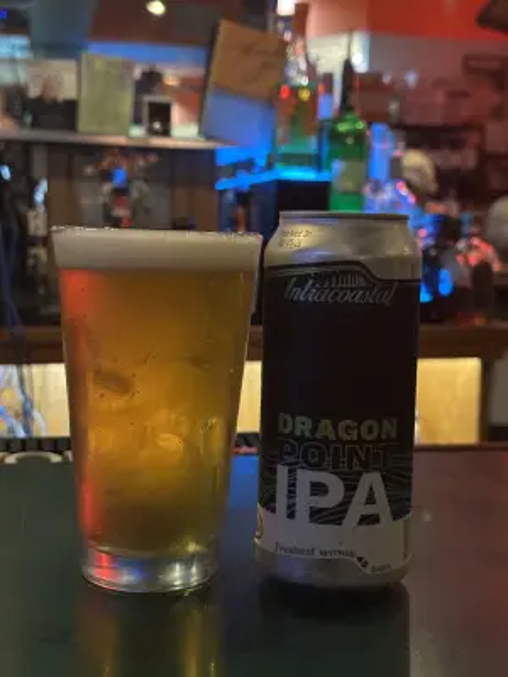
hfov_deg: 30.3
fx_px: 939
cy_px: 338
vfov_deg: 39.7
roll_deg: -1.9
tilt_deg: -6.5
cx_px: 254
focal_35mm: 48
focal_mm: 6.86
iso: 640
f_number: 1.78
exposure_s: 1/30
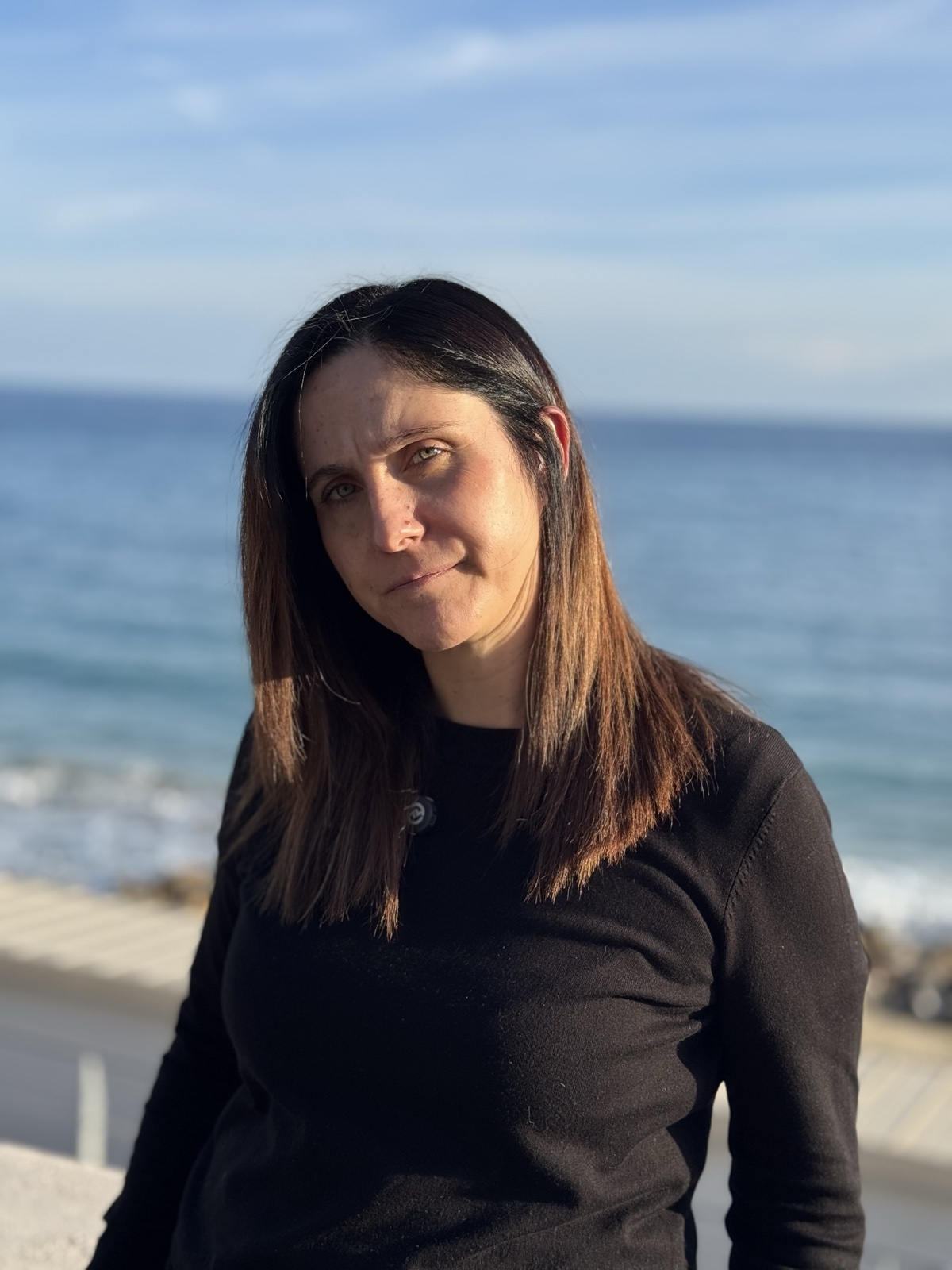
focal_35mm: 48
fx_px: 1760
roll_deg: -1.7
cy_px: 635
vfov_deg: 39.7
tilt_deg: -6.0
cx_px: 476
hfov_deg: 30.3
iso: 64
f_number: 1.78
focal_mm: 6.76
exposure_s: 1/2833
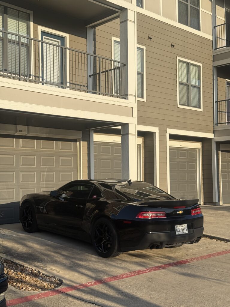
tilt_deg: +2.6
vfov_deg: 39.7
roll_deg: -0.1
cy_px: 154
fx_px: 425
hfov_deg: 30.3
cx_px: 115
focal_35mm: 48
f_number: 1.78
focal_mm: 6.76
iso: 64
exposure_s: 1/3704
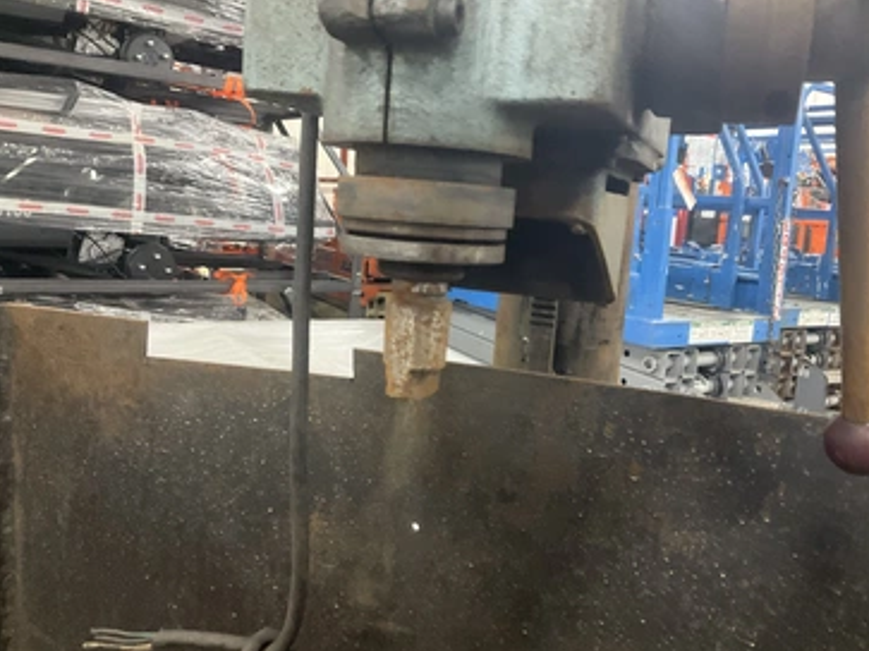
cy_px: 297
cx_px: 452
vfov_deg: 44.1
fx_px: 803
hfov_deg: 56.8
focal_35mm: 32
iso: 320
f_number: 1.8
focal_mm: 3
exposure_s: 1/30
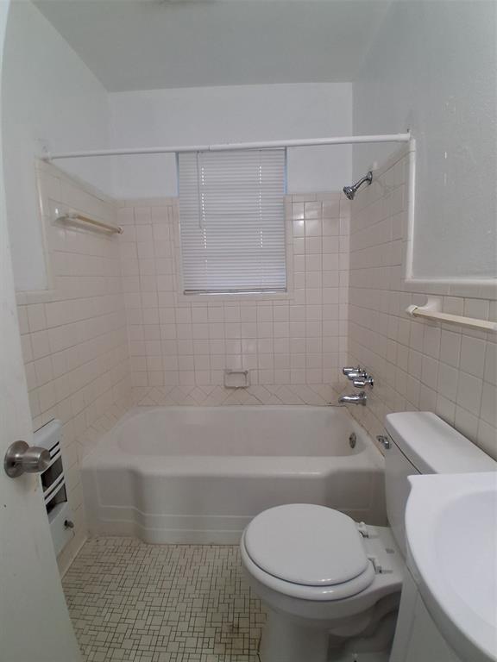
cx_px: 248
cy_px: 331
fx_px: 325
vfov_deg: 91.0
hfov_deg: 74.7
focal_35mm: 17
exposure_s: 1/40
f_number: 2.2
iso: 100
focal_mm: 1.4
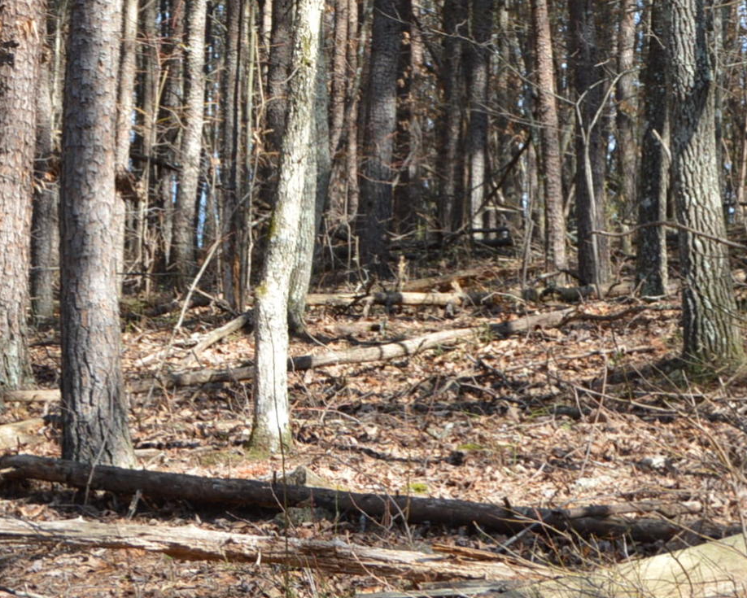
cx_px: 295
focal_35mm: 147
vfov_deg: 10.4
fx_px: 3251
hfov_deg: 13.1
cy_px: 36
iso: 110
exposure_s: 1/125
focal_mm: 32
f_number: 5.6
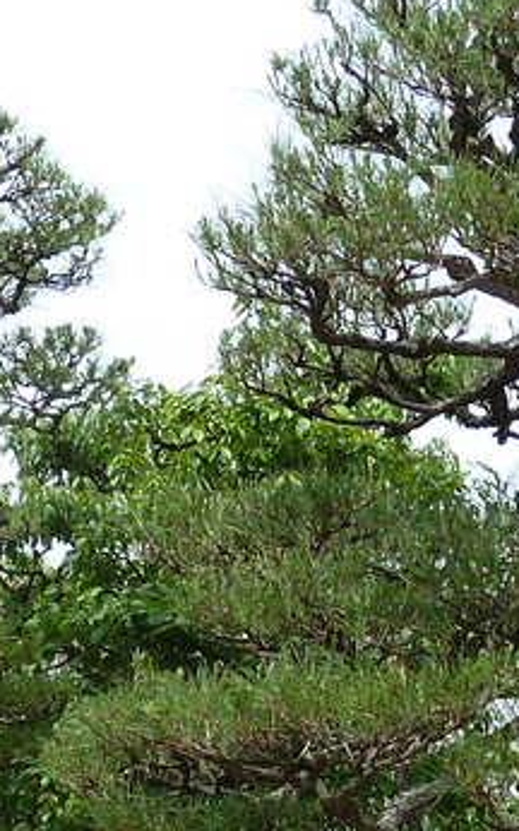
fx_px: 2084
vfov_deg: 21.2
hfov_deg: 14.1
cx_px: 396
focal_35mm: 92
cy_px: 956
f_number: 4
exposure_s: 1/400
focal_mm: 4.1
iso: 80
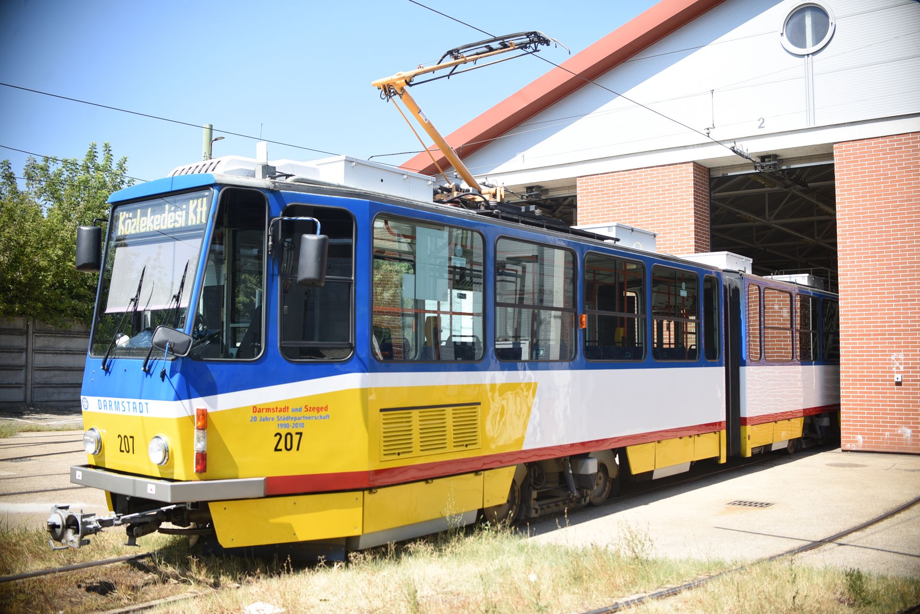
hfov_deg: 54.4
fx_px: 895
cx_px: 460
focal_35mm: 35
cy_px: 307
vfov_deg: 37.9
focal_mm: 35
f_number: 4
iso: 100
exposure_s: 1/400
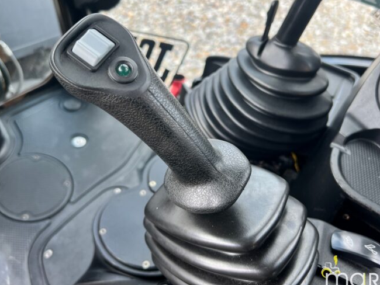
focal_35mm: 32
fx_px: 351
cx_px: 184
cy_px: 125
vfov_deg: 44.1
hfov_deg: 56.8
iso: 50
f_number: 1.5
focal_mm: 5.7
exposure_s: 1/355
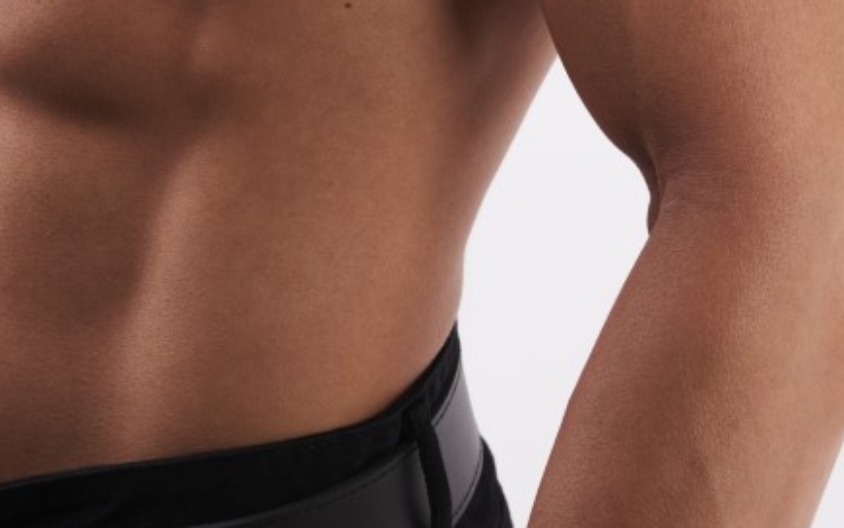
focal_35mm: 215
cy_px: -62
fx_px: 4946
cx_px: 259
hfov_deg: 9.7
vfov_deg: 6.1
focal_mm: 85
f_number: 8
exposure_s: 1/160
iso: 200
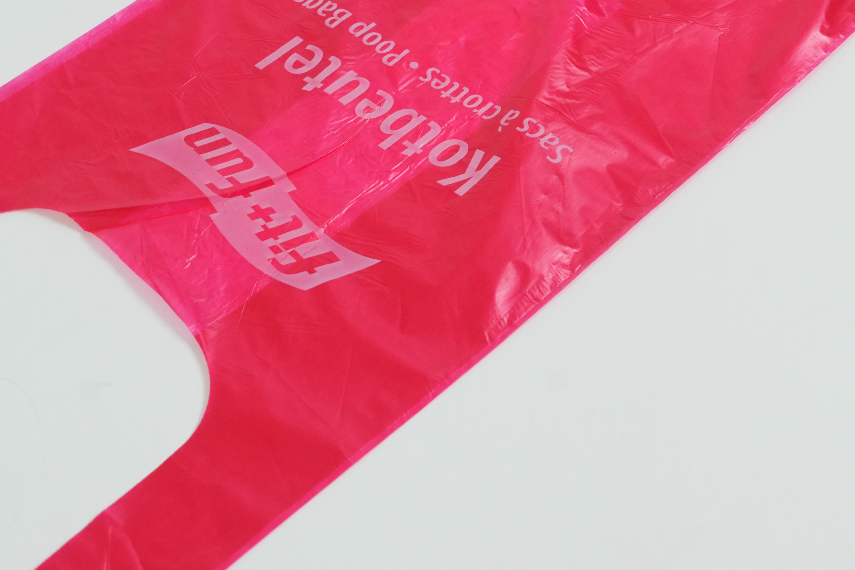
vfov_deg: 17.1
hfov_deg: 25.7
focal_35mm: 79
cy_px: 111
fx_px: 1876
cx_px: 391
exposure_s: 1/400
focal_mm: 34
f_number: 8
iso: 1600
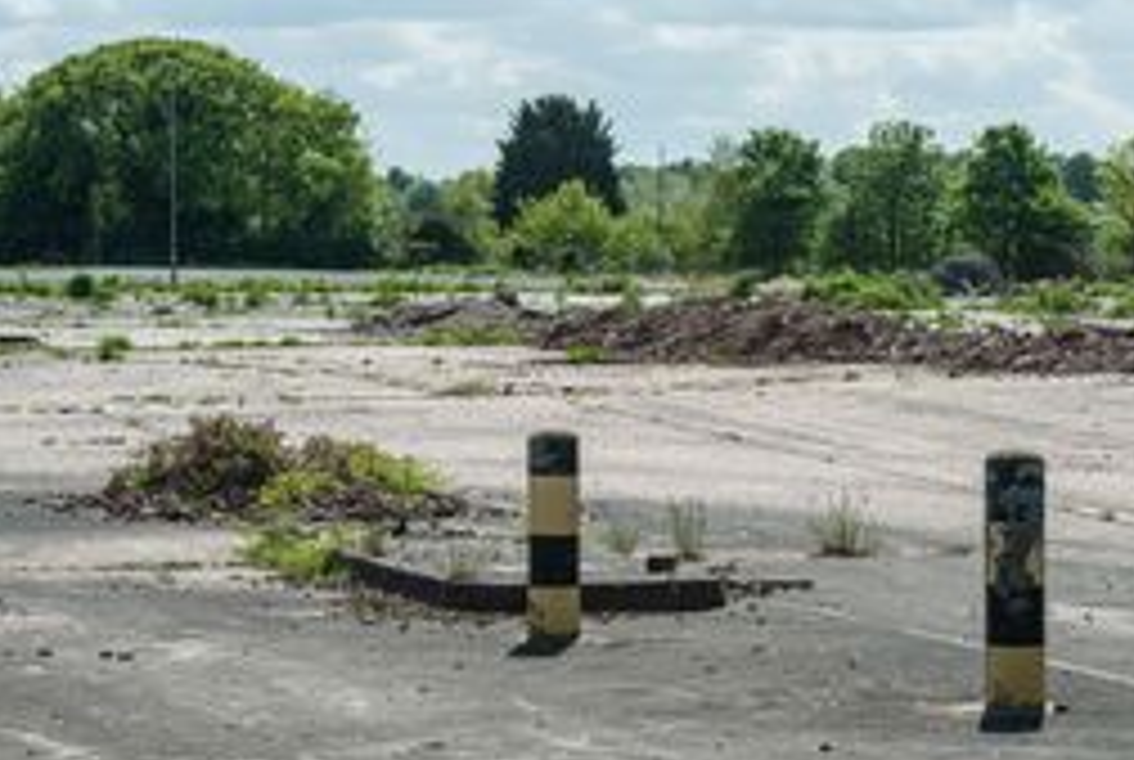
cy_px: 396
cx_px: 711
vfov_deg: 9.7
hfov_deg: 14.4
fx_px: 4481
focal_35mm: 142
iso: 250
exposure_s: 1/2500
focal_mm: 70
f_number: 5
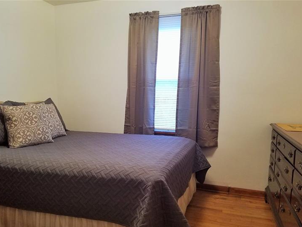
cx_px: 145
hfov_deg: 61.6
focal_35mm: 29
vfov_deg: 48.2
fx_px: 253
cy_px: 126
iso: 160
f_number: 1.7
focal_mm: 4.2
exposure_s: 1/60
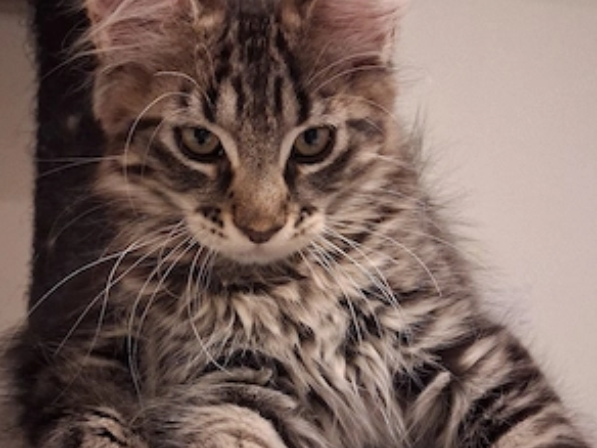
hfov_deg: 50.1
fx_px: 638
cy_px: 276
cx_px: 298
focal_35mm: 37
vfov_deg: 38.5
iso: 1000
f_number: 1.8
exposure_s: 1/20
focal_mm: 4
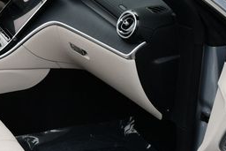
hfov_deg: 21.2
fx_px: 565
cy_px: 62
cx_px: -39
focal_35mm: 90
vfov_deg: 15.2
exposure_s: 1/250
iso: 200
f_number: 8
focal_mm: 18
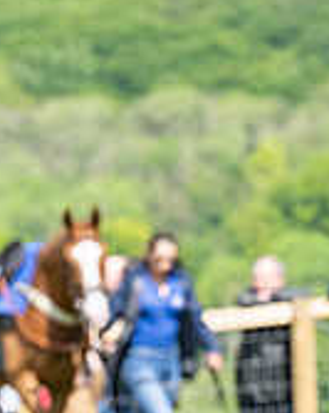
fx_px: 8165
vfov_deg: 2.9
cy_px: 398
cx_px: -488
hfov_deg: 2.3
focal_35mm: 669
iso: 800
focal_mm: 160
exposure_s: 1/2500
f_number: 8
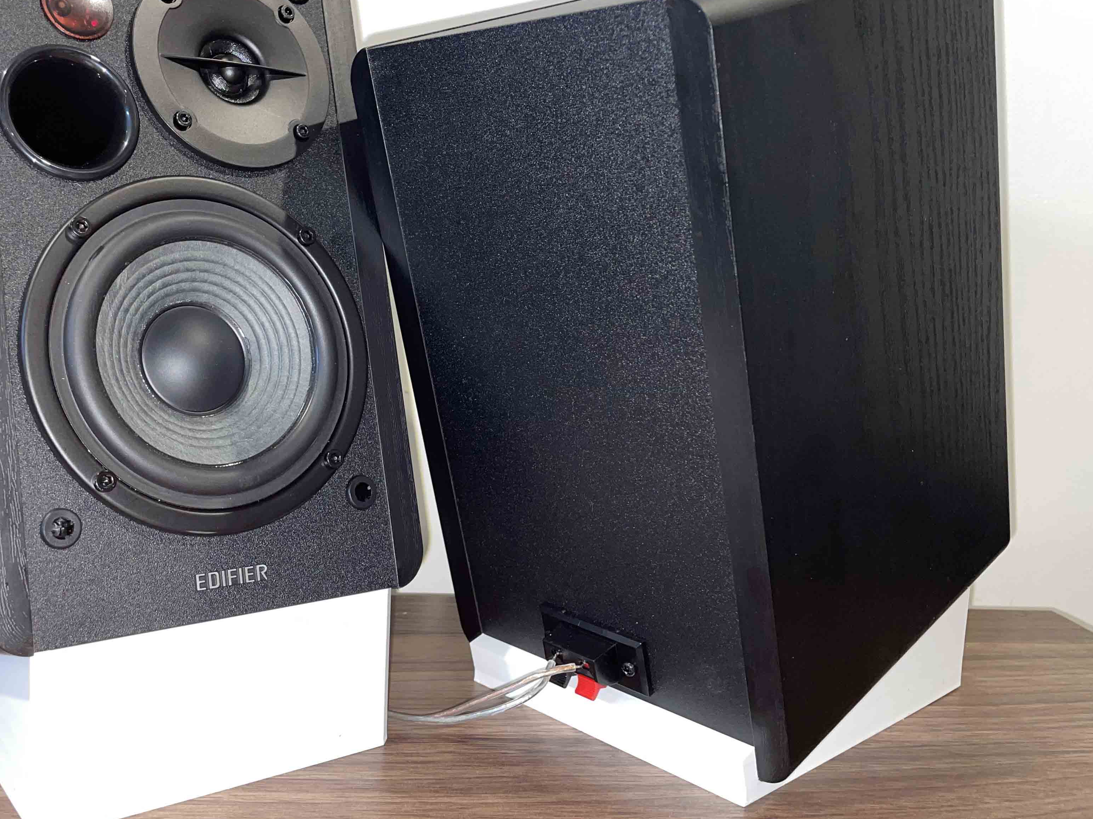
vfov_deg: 41.8
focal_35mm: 34
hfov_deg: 53.4
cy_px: 378
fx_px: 1074
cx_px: 414
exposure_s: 1/17
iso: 80
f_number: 1.6
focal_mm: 4.2
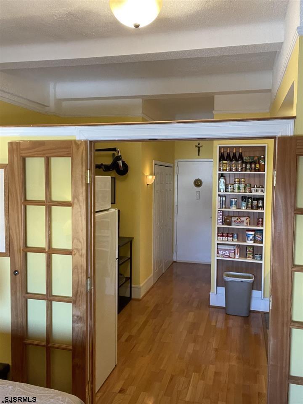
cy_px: 202
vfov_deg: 60.0
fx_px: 350
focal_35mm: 30
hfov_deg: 46.8
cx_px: 152
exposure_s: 1/60
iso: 200
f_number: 2.2
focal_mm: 2.71
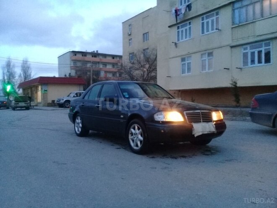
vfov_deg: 45.4
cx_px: 138
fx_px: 248
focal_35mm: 31
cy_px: 104
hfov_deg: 58.4
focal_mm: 3.3
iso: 250
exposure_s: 1/17
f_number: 2.2
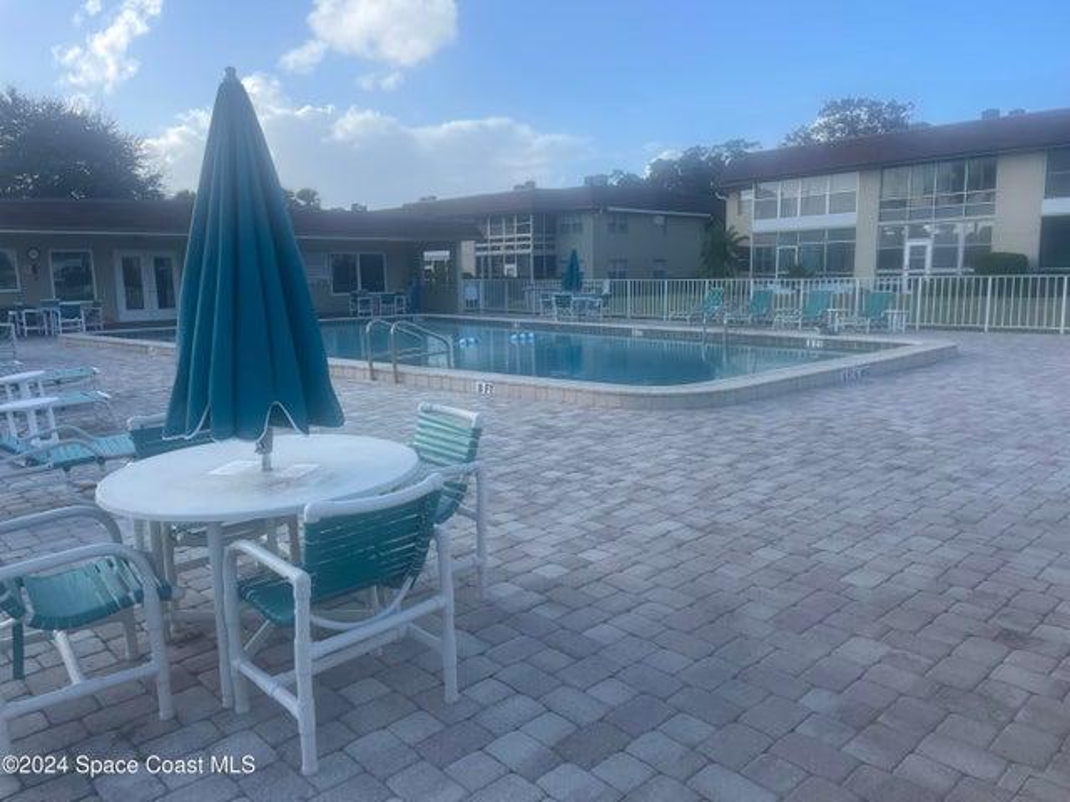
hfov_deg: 67.3
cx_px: 535
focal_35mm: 26
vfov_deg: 53.1
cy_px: 401
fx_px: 804
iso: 32
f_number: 1.6
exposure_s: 1/1916
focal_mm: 4.2
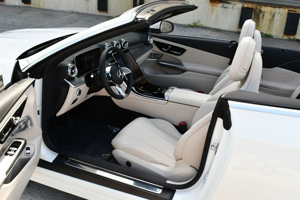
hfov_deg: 53.1
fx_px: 300
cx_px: 150
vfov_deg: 36.9
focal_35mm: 36
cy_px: 100
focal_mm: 18
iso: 250
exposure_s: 1/250
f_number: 5.6
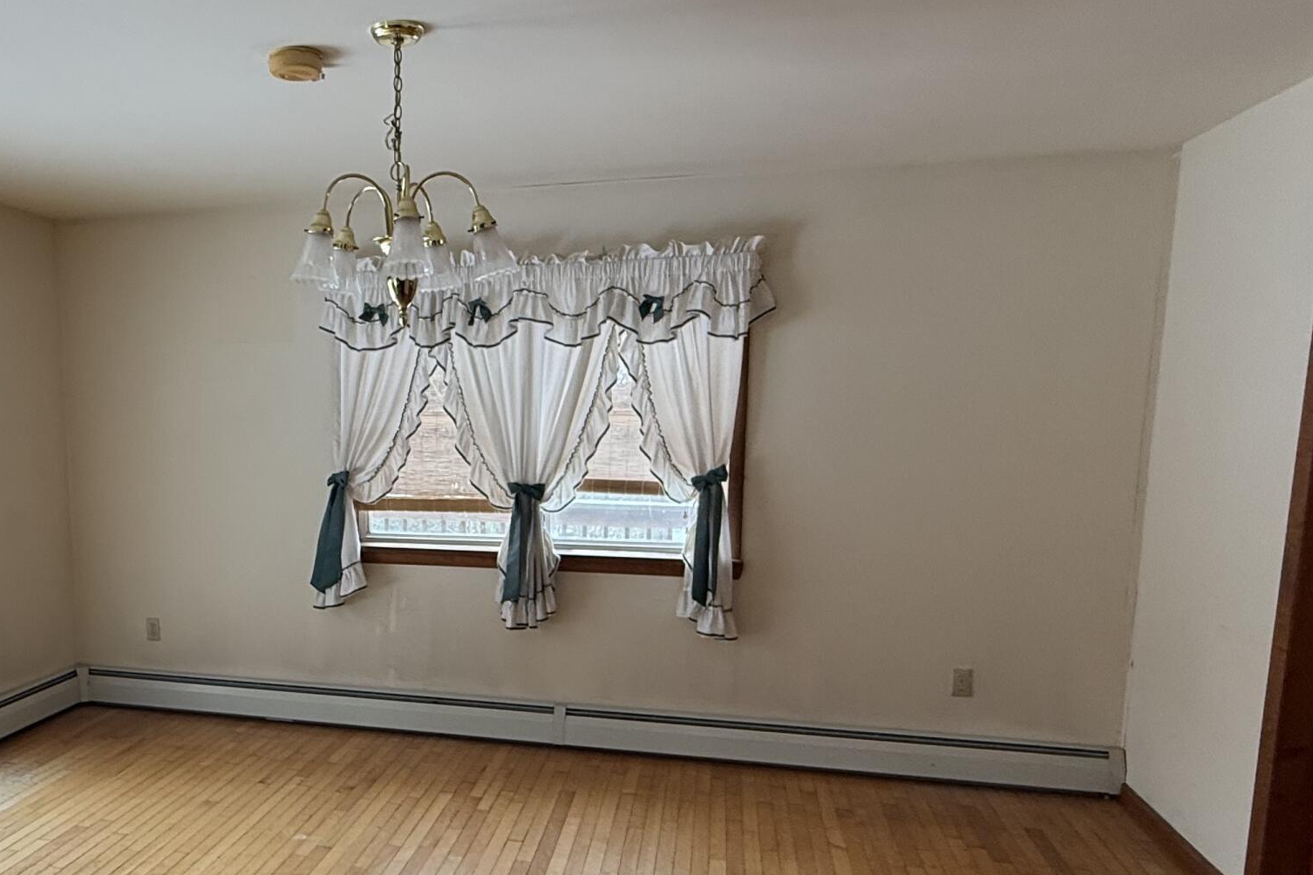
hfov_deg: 61.5
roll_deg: +0.5
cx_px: 397
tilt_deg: -7.7
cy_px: 565
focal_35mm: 29
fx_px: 1058
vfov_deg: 44.5
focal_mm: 2.22
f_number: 2.2
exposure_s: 1/120
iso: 160
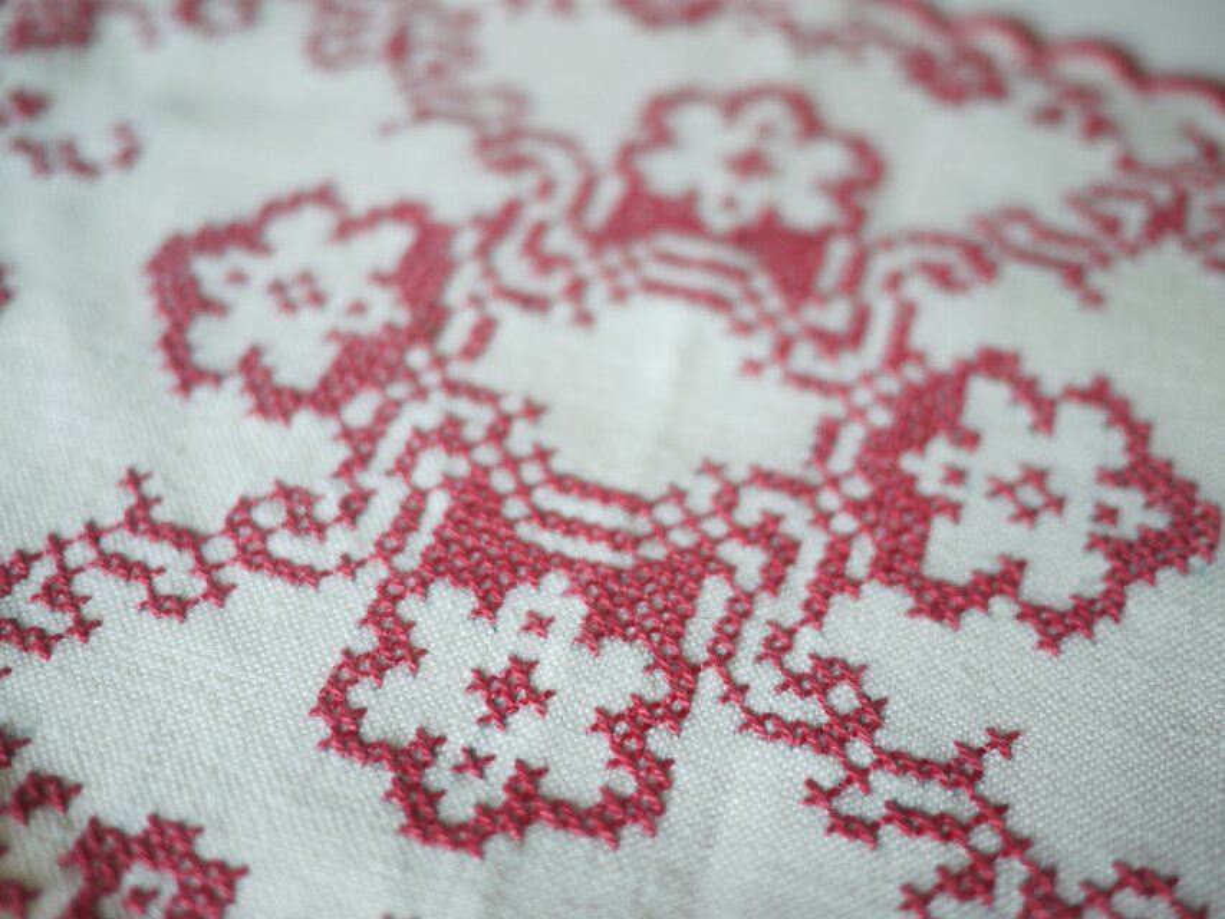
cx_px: 612
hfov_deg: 46.8
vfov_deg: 36.0
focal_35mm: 40
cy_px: 460
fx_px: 1416
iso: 100
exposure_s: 1/100
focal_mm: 20
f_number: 1.7
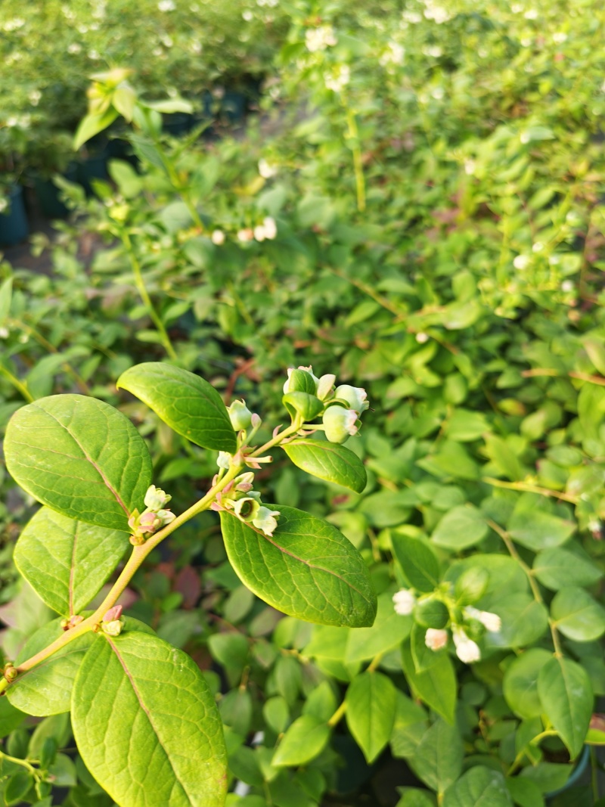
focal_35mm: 27
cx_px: 302
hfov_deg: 51.3
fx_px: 629
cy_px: 404
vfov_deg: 65.3
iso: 64
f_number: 1.9
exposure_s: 1/100
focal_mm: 6.12
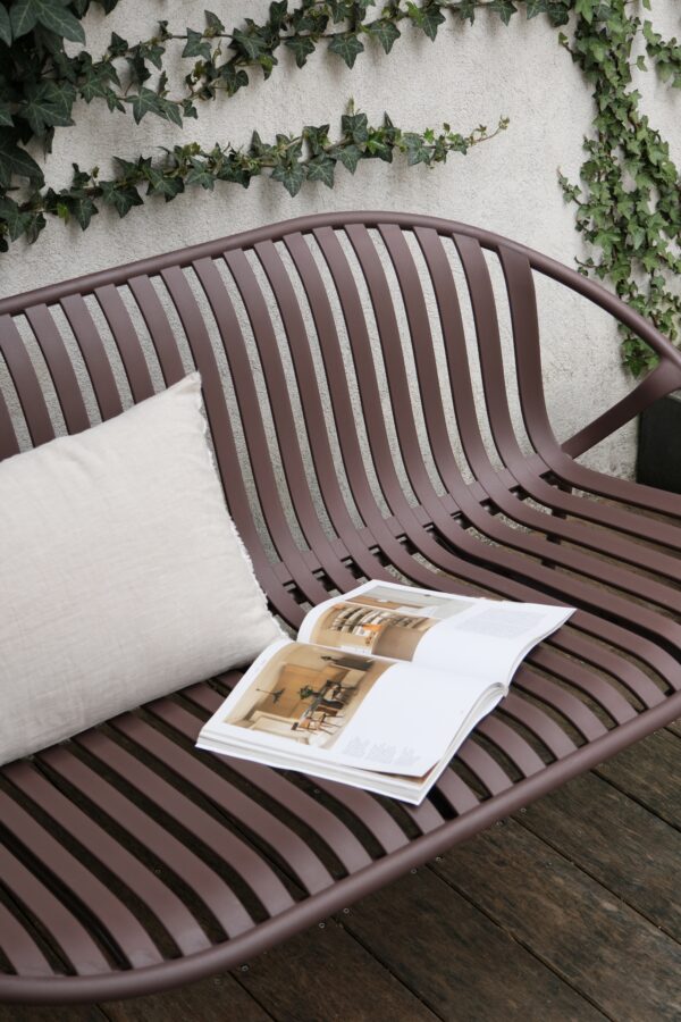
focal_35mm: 51
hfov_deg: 26.5
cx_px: 340
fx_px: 1447
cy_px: 511
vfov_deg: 38.9
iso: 125
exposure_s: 1/56
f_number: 4
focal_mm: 34.2
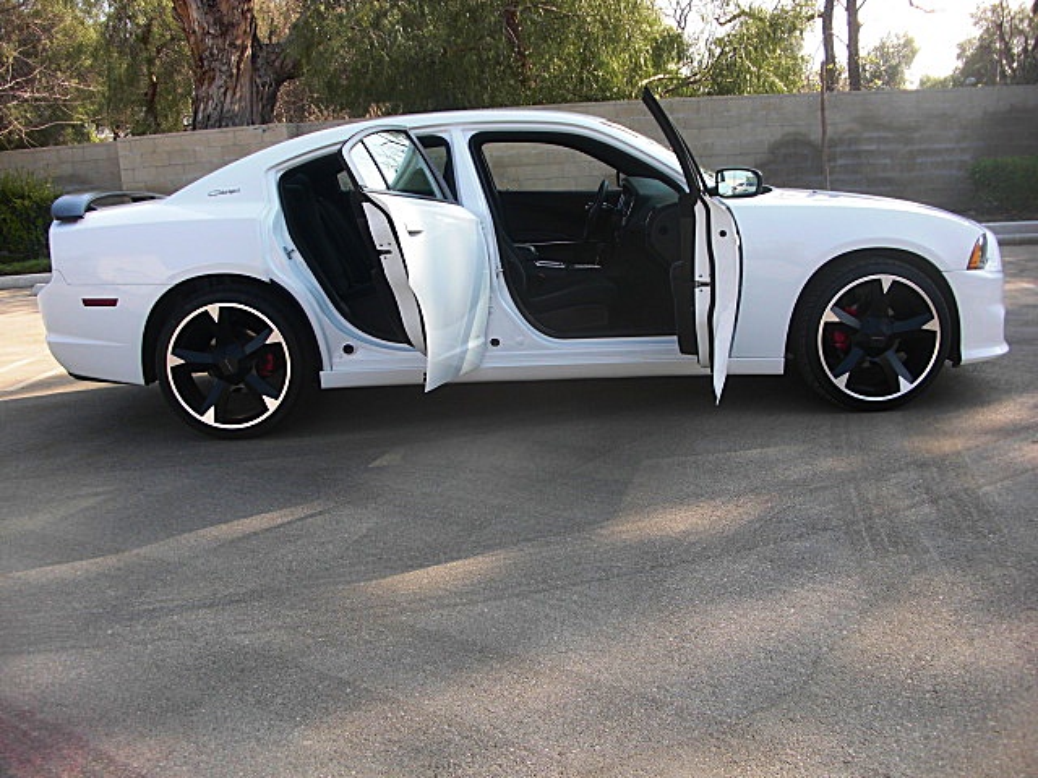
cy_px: 389
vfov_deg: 39.7
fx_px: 1080
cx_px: 519
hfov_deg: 51.4
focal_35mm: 36
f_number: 2.8
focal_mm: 6.3
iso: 50
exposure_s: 1/320
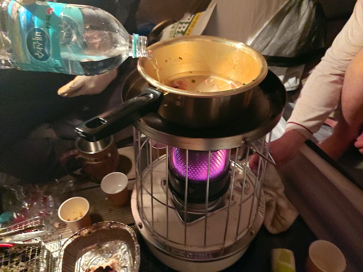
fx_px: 262
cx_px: 182
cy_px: 136
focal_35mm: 25
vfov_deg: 54.9
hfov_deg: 69.4
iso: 1250
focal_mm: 4.58
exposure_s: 1/15
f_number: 2
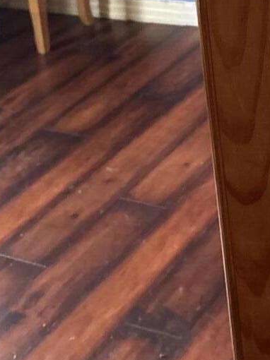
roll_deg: +5.1
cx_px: 321
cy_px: -239
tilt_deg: -8.0
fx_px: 1062
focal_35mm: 102
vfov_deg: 16.8
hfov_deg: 14.1
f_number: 1.6
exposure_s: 1/35
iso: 640
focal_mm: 5.96
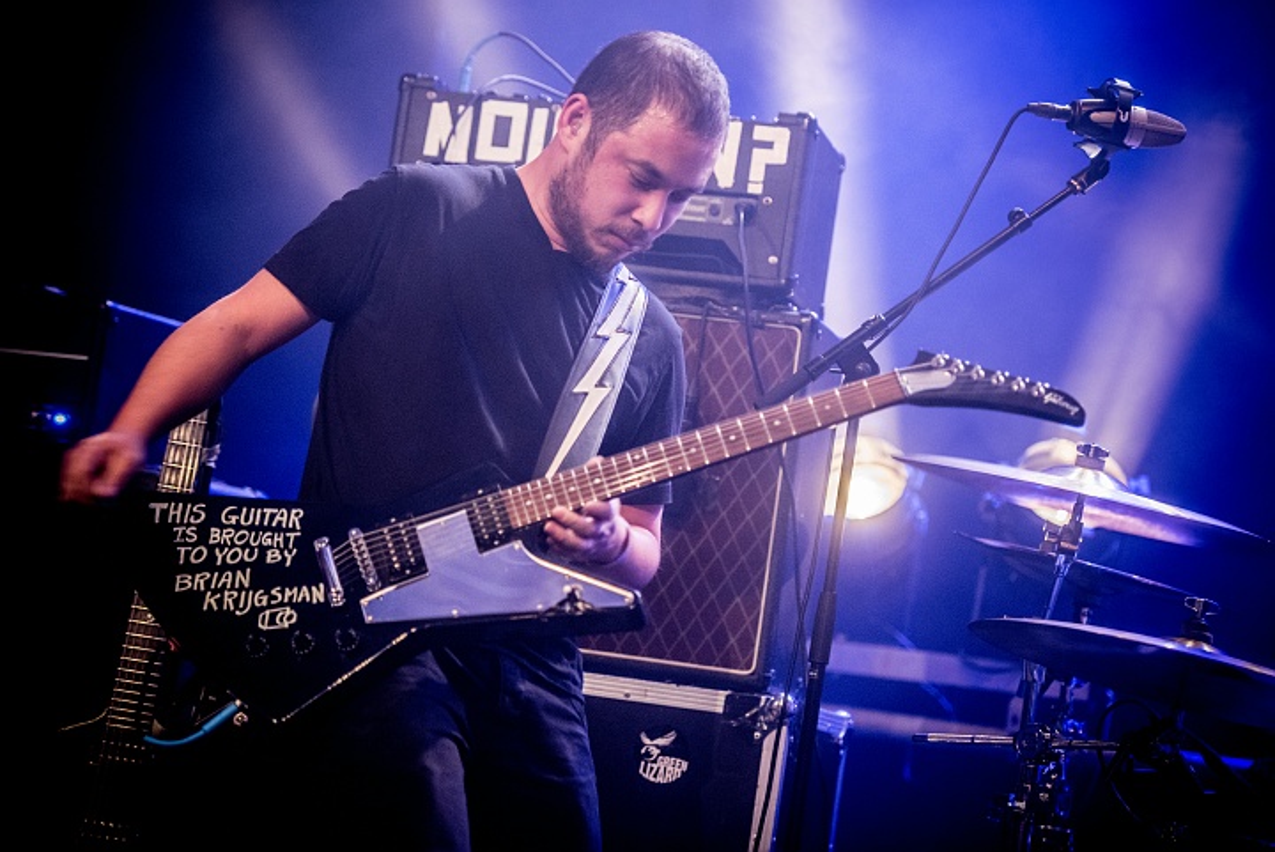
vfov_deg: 12.2
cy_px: 426
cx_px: 638
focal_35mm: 112
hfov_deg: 18.3
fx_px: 3969
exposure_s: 1/80
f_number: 2.8
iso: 2500
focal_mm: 112
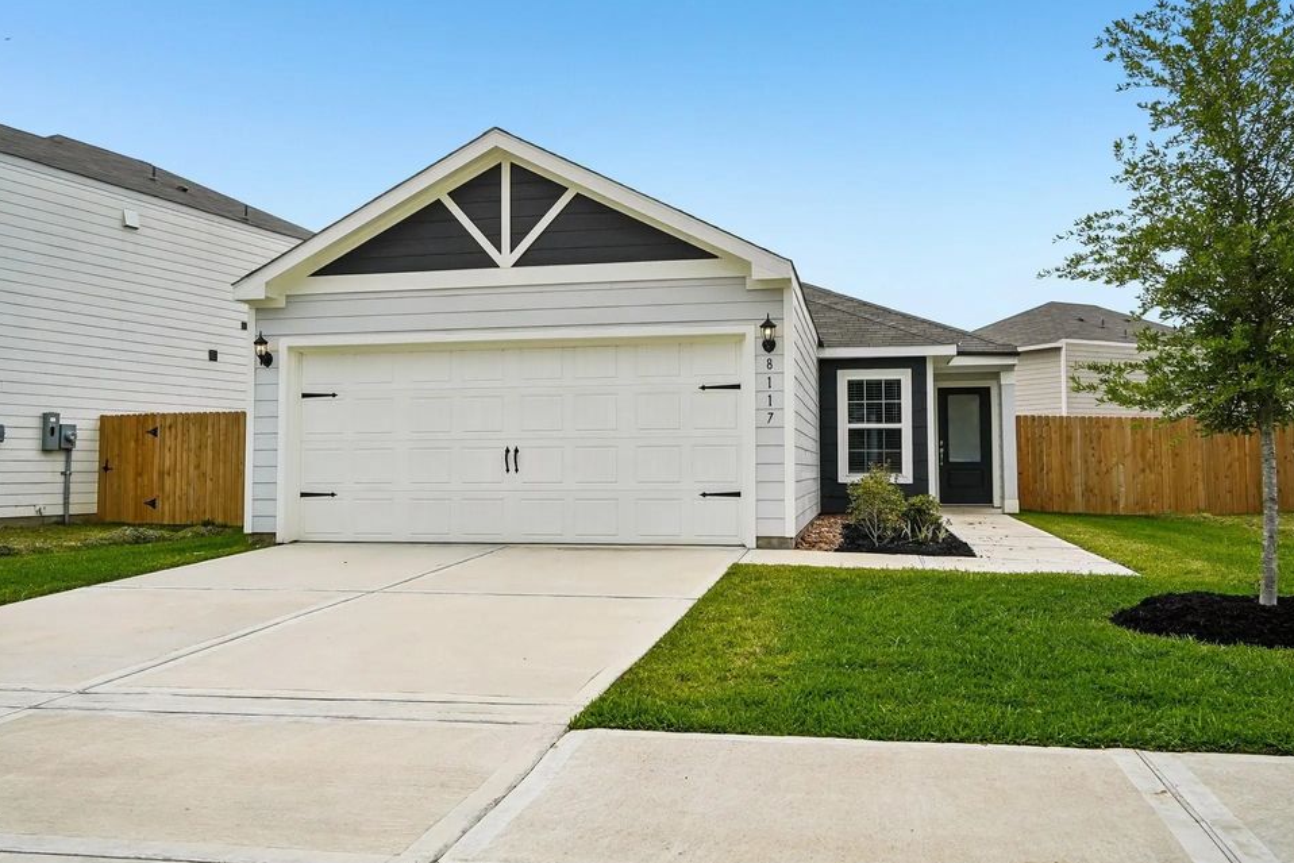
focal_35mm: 31
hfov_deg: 60.3
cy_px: 415
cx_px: 619
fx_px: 1114
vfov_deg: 42.3
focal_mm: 29
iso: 500
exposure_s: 1/1250
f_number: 8
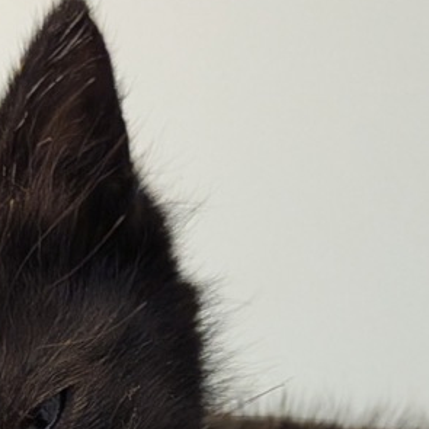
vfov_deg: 15.7
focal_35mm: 98
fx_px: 1374
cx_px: 141
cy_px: 715
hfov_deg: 17.7
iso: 314
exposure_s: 1/120
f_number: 1.7
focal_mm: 4.53
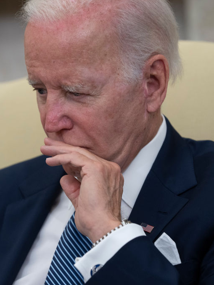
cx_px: 77
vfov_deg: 6.8
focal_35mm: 290
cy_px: 142
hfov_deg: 5.1
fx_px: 2391
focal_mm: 200
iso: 2000
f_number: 4
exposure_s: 1/200
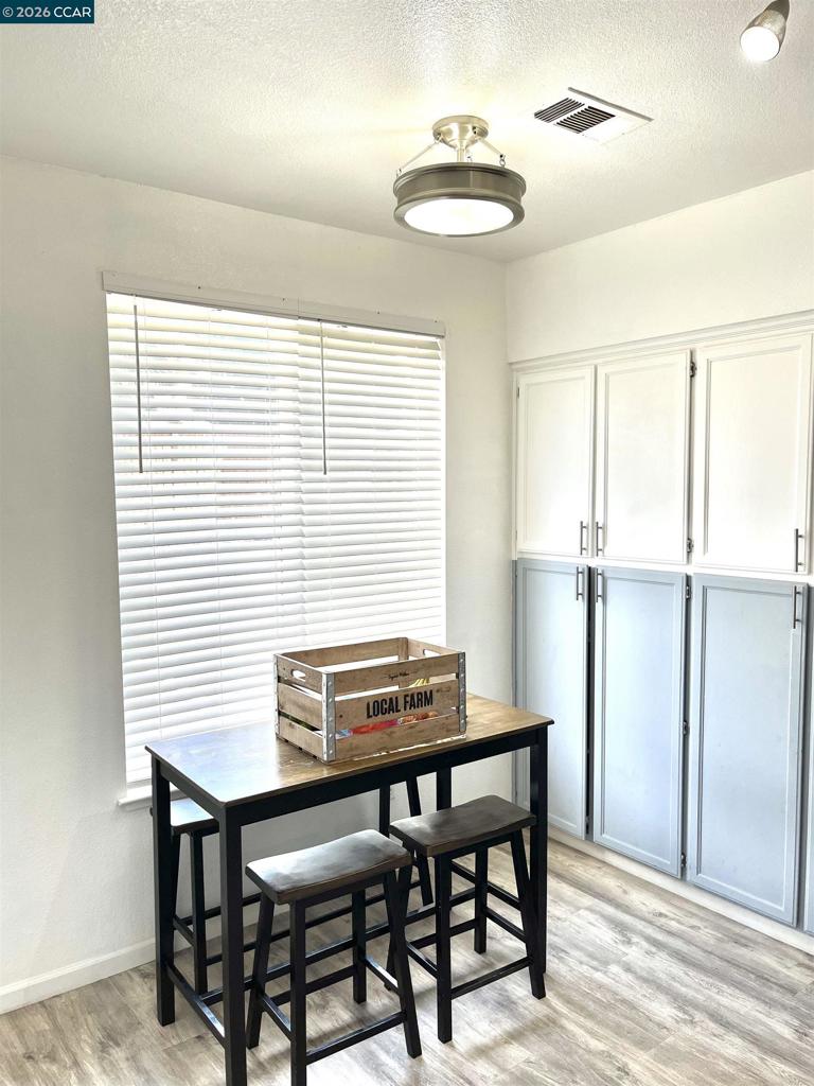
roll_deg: +1.9
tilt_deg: -3.3
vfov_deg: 67.3
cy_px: 543
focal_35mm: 26
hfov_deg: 53.1
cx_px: 407
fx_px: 815
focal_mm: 5.1
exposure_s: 1/193
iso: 40
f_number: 1.6
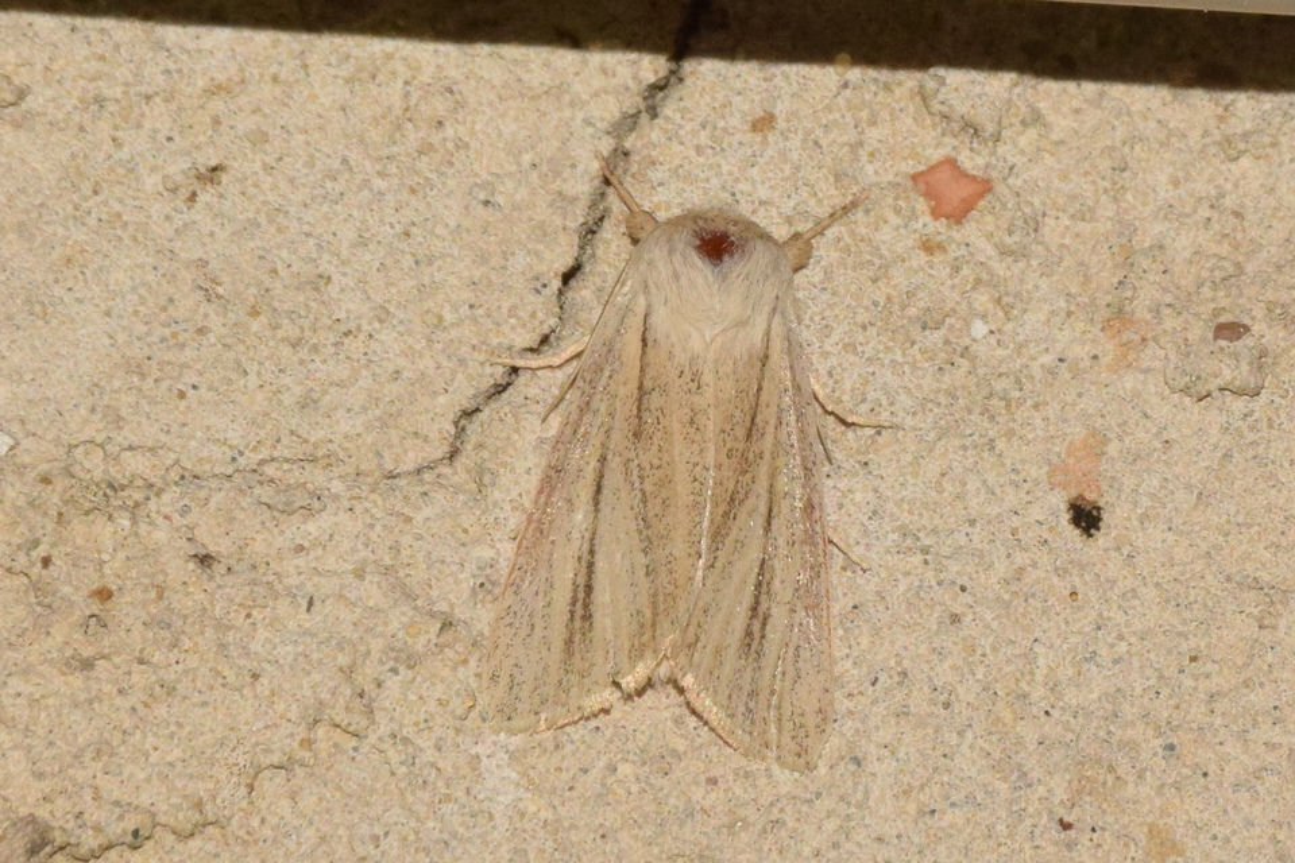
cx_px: 648
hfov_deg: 9.8
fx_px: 7554
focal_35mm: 210
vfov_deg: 6.5
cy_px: 432
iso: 1000
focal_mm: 140
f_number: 16
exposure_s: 1/200
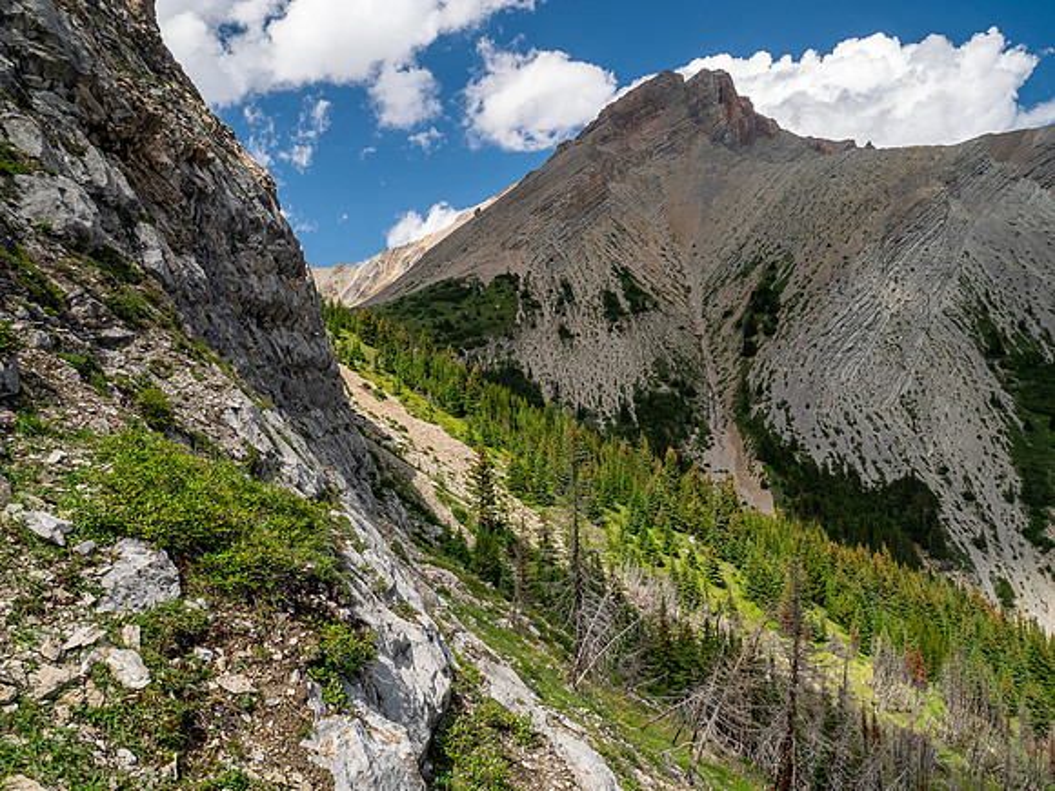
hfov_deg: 71.6
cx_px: 528
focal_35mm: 24
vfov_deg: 56.8
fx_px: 731
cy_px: 396
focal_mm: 12
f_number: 8
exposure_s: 1/125
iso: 200
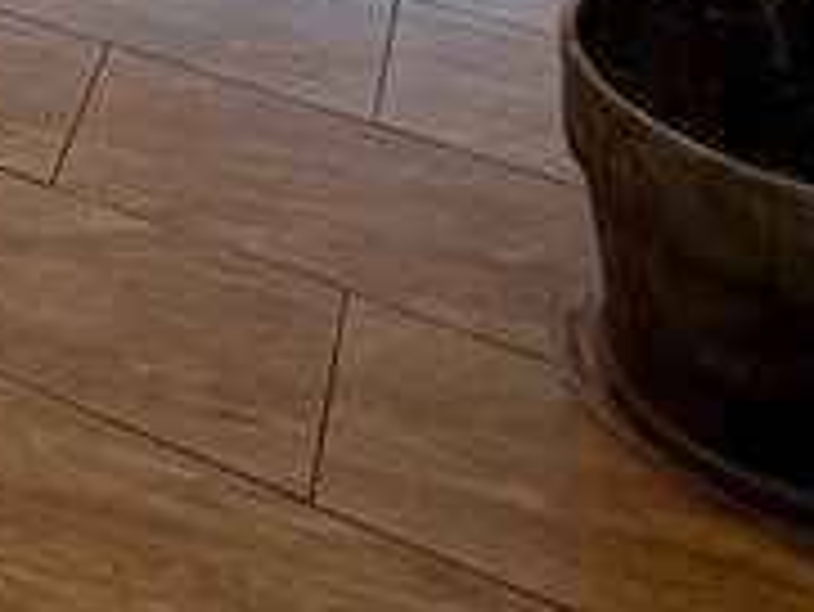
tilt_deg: -4.7
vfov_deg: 13.3
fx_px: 1859
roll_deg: +1.0
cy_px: -896
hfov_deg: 19.6
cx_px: -571
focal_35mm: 79
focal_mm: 2.22
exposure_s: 1/120
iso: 100
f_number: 2.2
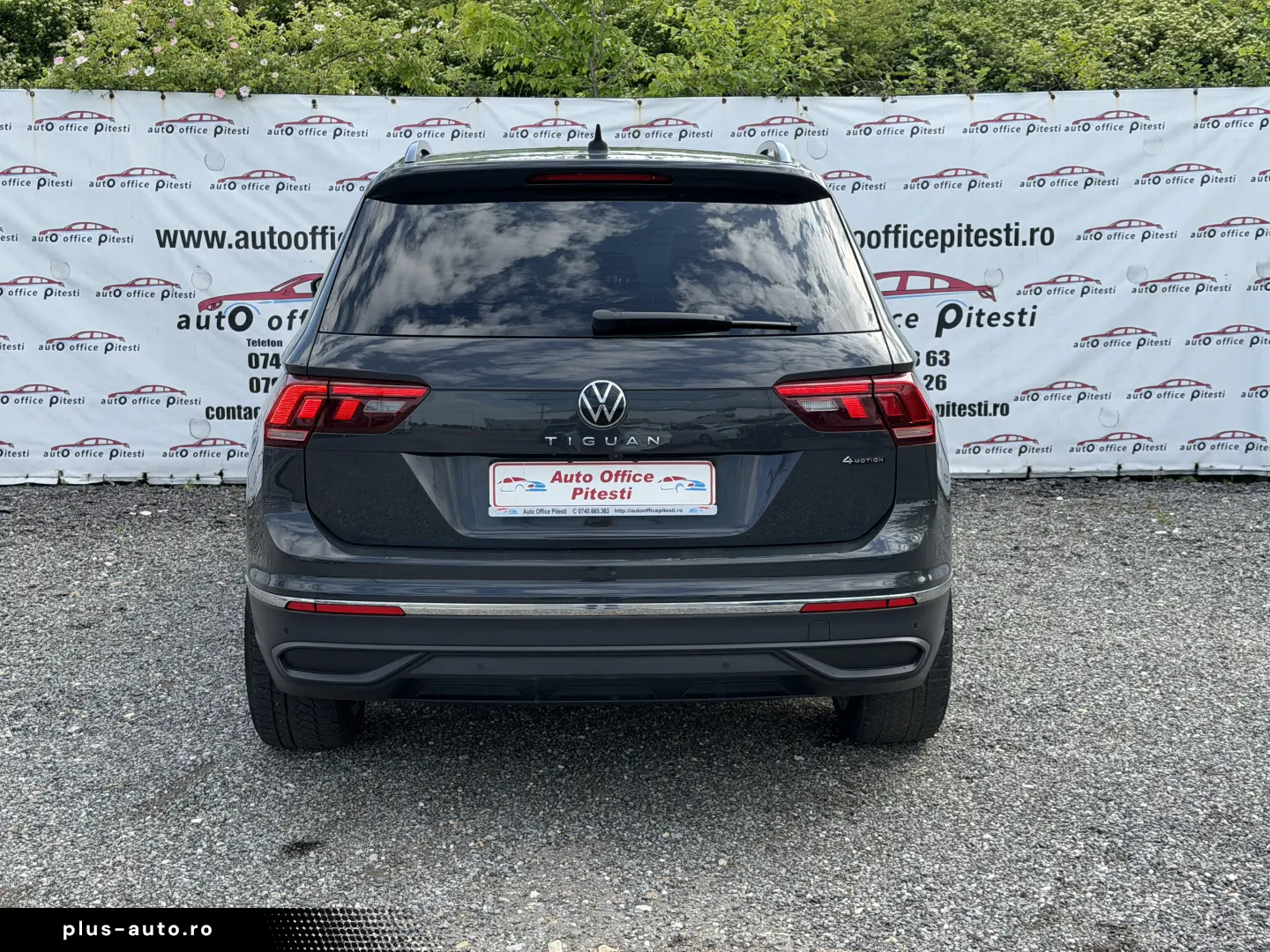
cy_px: 476
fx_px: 1761
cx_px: 635
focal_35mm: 48
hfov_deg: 39.7
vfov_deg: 30.3
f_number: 1.78
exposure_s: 1/1353
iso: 64
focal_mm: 6.76
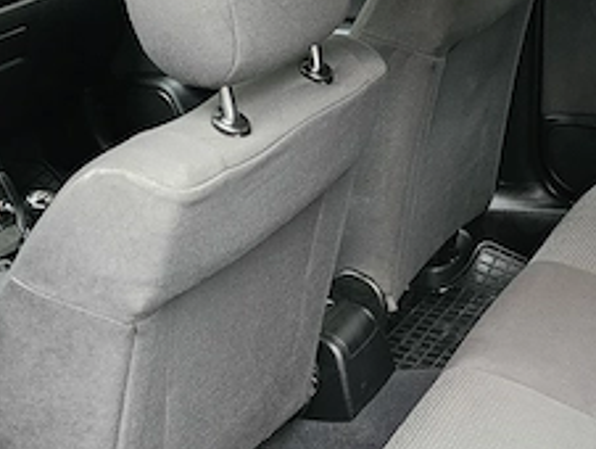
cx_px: 570
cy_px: 341
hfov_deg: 29.9
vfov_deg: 23.8
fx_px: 1051
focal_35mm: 61
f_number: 1.7
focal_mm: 6.3
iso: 800
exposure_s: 1/50
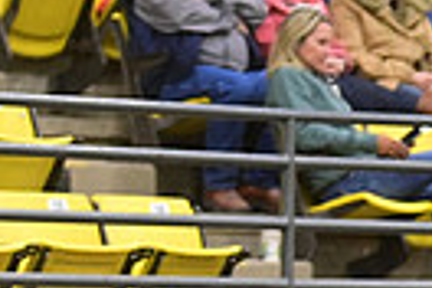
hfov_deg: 4.2
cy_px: 529
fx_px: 5892
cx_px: 763
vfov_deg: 2.8
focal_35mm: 491
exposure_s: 1/640
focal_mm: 112
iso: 5000
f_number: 2.8
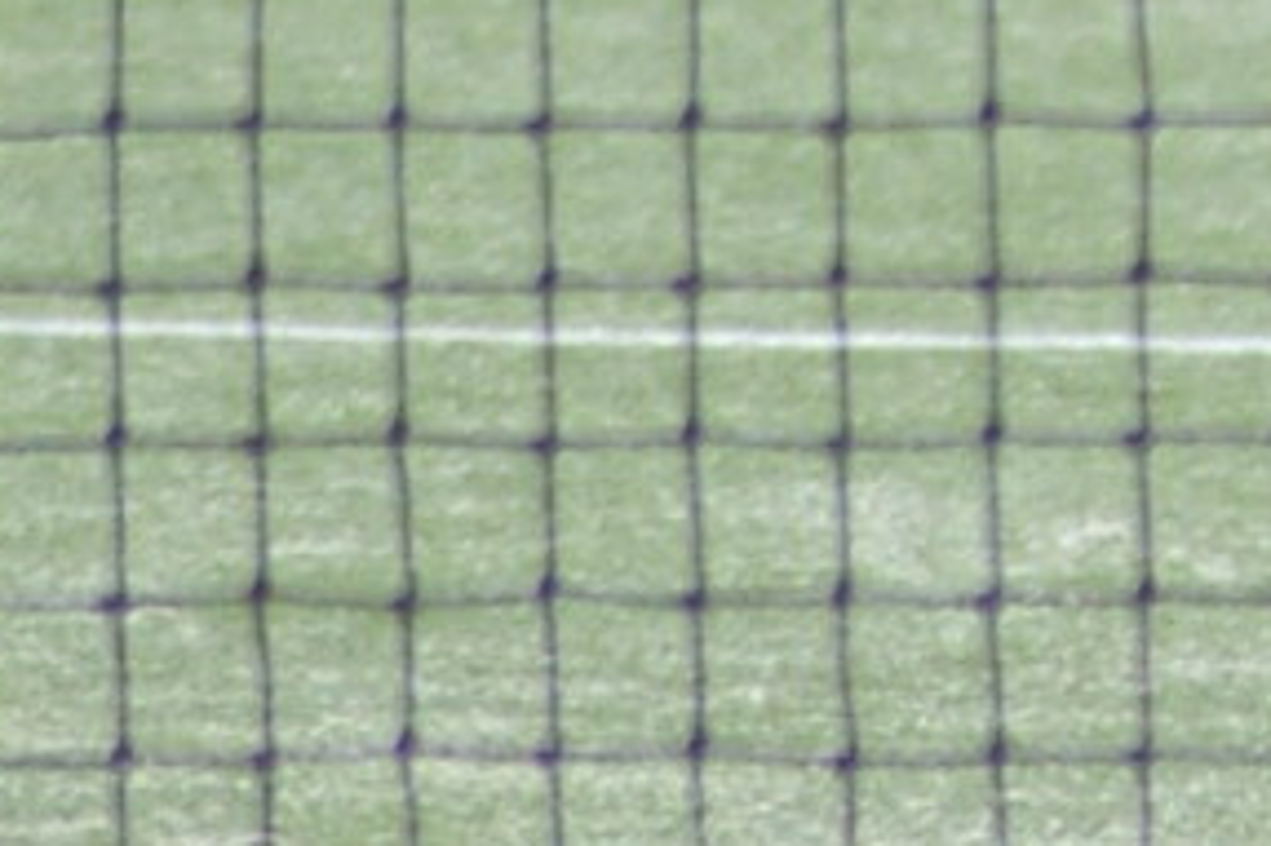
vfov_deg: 0.6
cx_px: 3087
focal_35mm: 2309
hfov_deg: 0.9
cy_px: -1555
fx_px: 81470
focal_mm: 240
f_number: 5
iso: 450
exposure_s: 1/500
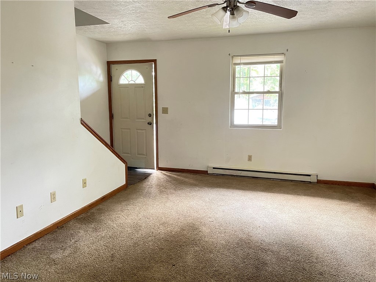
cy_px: 141
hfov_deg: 69.4
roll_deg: +0.2
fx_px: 272
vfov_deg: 54.9
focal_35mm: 25
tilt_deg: -8.6
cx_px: 188
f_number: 1.6
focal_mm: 5.1
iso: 500
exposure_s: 1/40
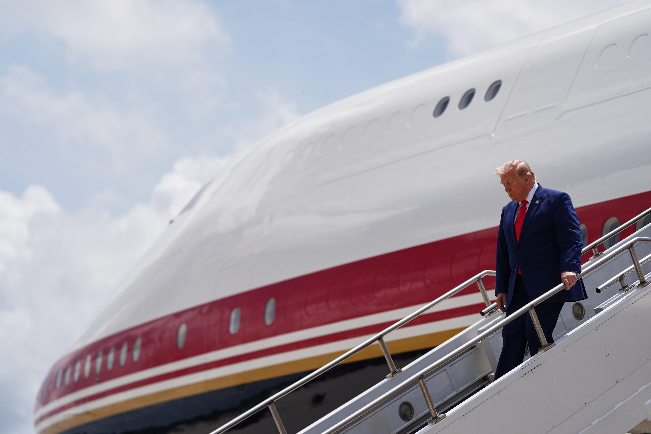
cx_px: 326
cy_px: 217
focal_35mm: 100
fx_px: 1808
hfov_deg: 20.4
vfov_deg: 13.7
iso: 125
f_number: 2.8
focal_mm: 100
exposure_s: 1/6400
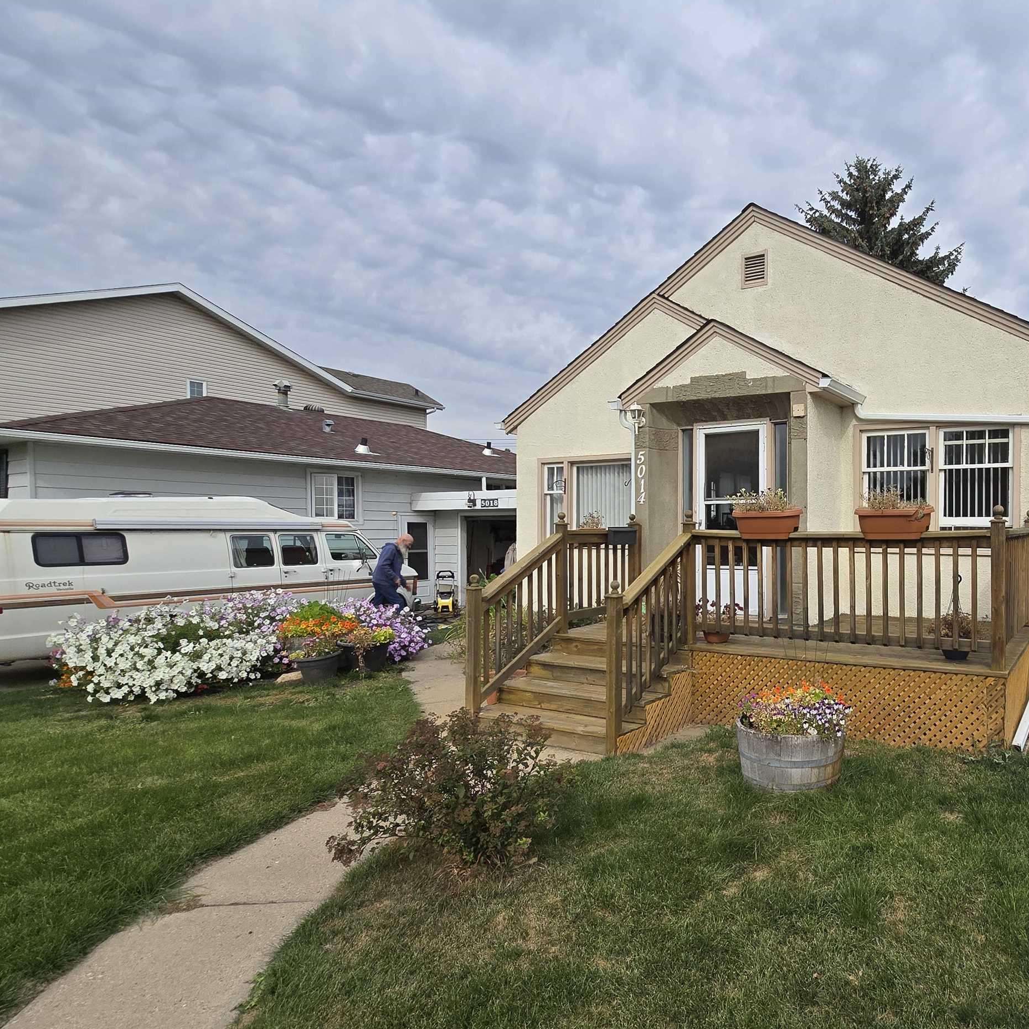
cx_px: 788
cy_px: 536
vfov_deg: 77.6
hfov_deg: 71.6
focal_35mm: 19
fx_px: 639
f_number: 2.2
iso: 50
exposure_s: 1/2105
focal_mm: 2.2
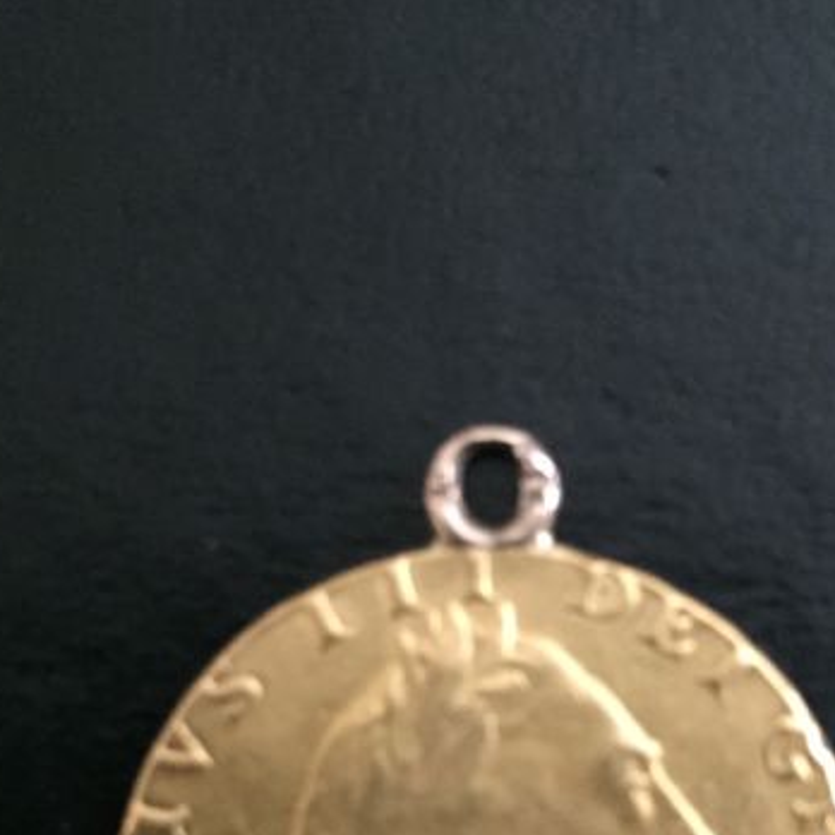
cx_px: 530
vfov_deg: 28.3
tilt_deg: -79.3
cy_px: 689
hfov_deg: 28.9
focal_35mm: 59
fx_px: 1610
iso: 320
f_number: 2.2
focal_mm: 4.15
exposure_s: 1/15
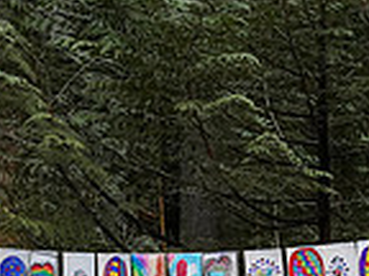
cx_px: -74
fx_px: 2068
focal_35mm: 194
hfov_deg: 10.0
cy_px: 303
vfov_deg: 7.6
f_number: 4.5
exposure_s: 1/500
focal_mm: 50
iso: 3200
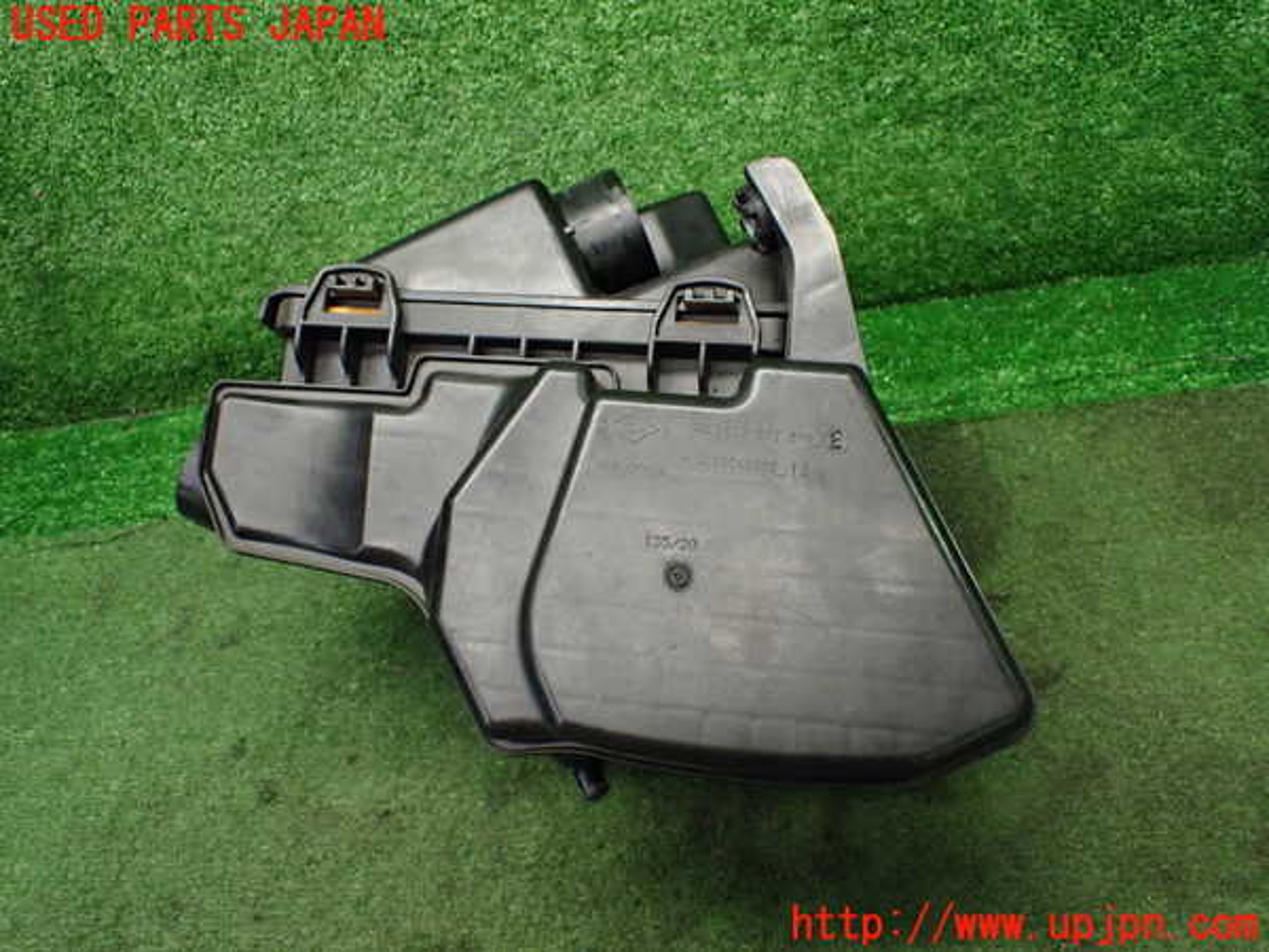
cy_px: 476
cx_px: 634
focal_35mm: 30
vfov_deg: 46.8
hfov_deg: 60.0
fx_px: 1100
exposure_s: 1/125
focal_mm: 5.4
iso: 800
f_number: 2.3
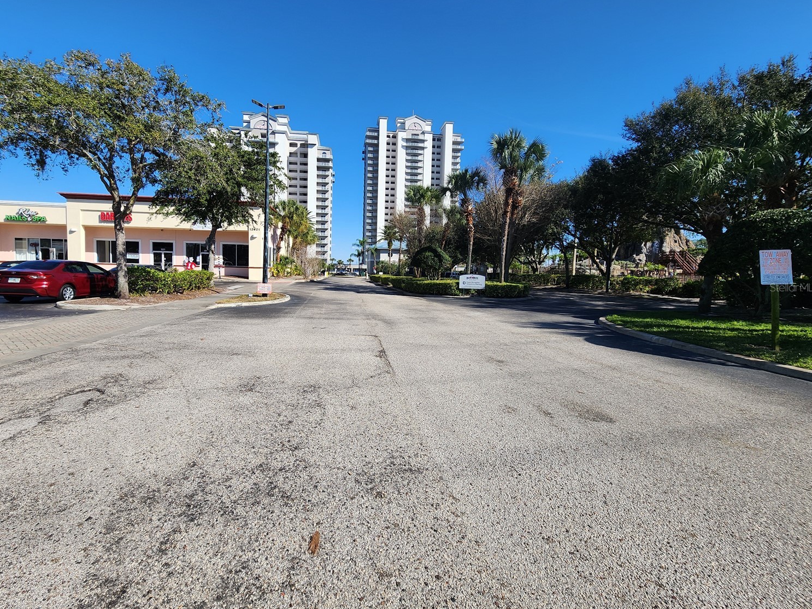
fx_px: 328
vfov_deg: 85.6
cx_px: 384
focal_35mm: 14
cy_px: 287
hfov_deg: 102.0
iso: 50
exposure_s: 1/1709
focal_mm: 2.2
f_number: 2.2
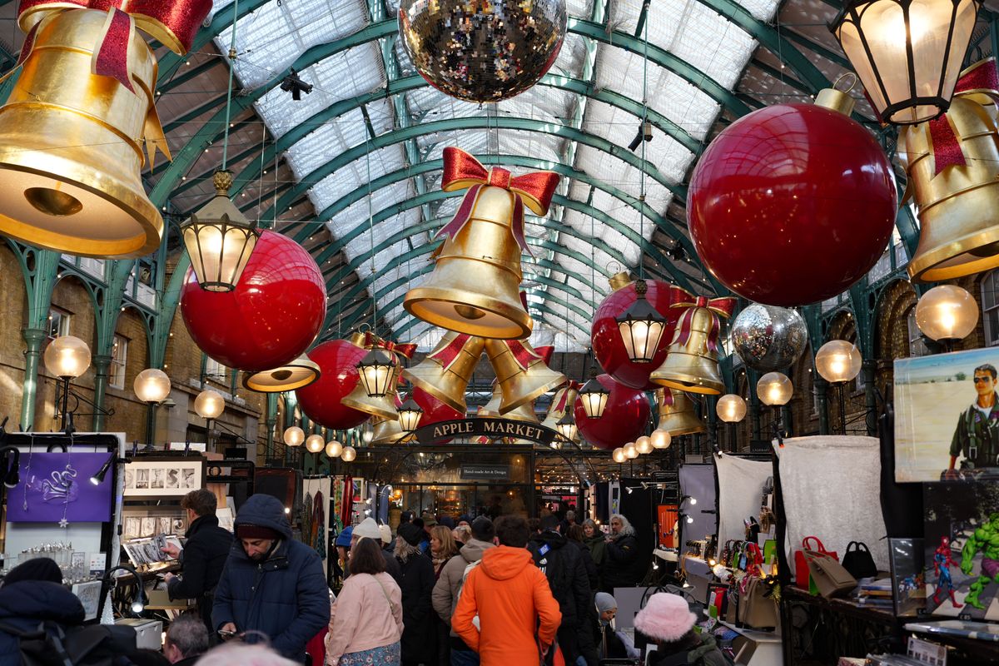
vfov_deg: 37.9
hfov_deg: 54.4
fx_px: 971
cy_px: 333
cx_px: 500
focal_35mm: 35
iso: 100
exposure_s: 1/60
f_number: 3.5
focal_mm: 35
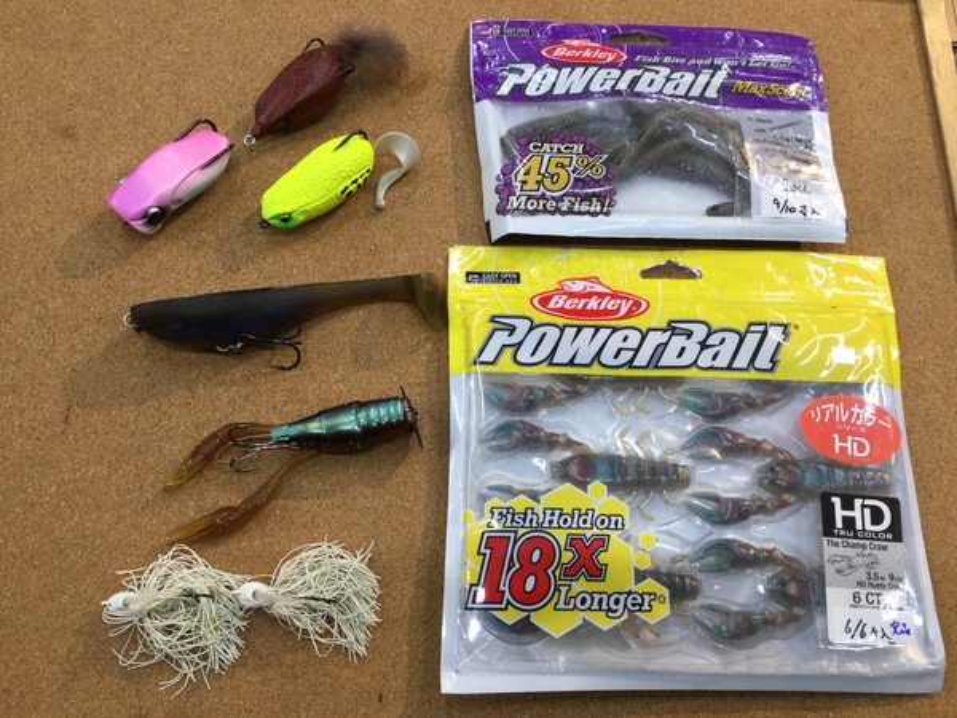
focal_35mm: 31
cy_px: 359
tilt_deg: -72.6
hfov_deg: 58.4
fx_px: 857
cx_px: 478
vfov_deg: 45.4
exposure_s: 1/40
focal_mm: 3.3
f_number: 2.4
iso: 25
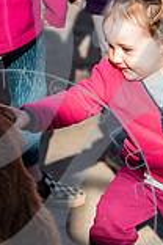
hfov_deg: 6.8
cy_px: 96
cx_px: 82
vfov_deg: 10.2
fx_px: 1372
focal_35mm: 202
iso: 200
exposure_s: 1/800
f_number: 2.8
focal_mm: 70
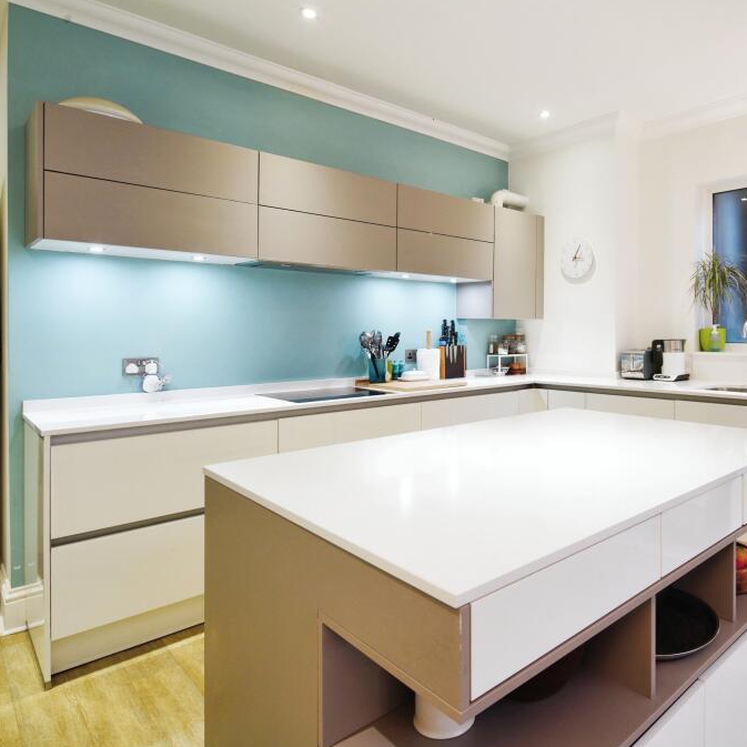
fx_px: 537
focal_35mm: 22
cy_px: 374
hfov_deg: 67.6
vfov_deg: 69.6
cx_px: 503
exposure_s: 1/6
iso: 640
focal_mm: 17
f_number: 11
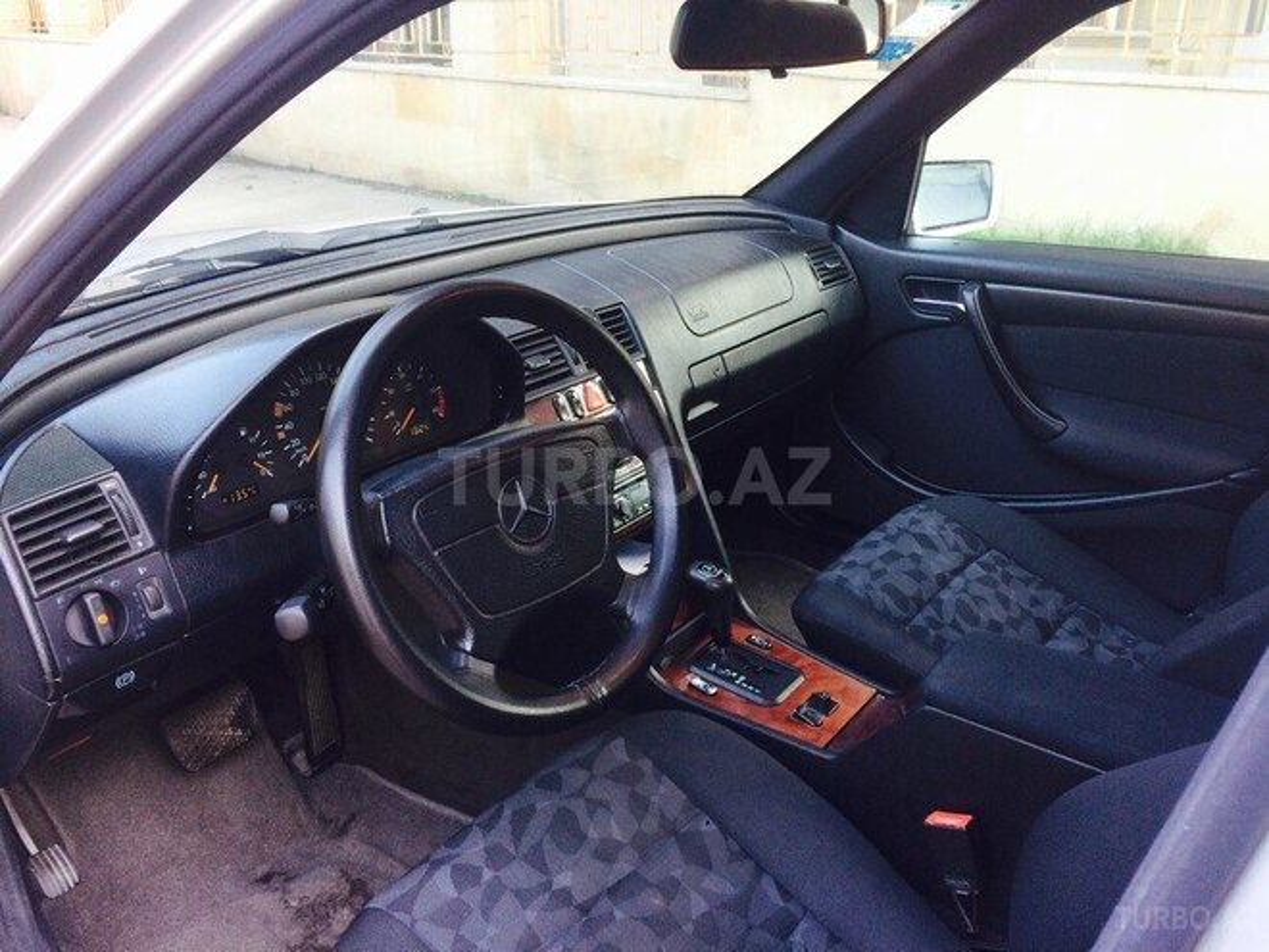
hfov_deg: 61.7
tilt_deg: -23.1
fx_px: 1063
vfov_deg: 48.2
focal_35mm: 29
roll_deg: -1.1
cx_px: 634
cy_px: 476
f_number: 2.2
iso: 100
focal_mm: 4.15
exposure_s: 1/33
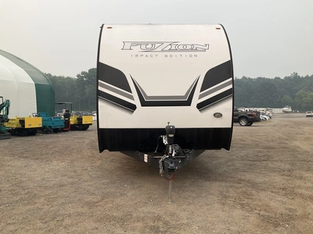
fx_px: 262
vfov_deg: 48.2
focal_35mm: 29
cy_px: 117
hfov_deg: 61.7
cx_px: 156
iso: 25
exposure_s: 1/1168
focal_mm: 3
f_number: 1.8
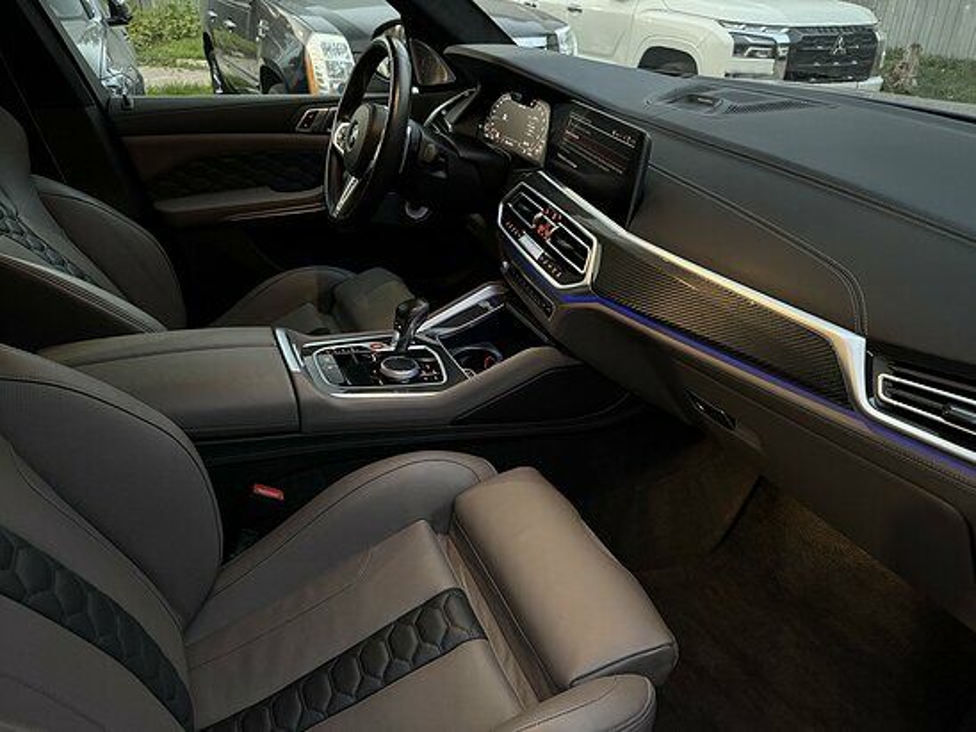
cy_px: 366
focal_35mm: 24
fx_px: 677
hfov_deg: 71.6
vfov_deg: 56.8
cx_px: 488
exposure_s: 1/27
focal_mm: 6.76
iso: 1250
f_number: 1.78
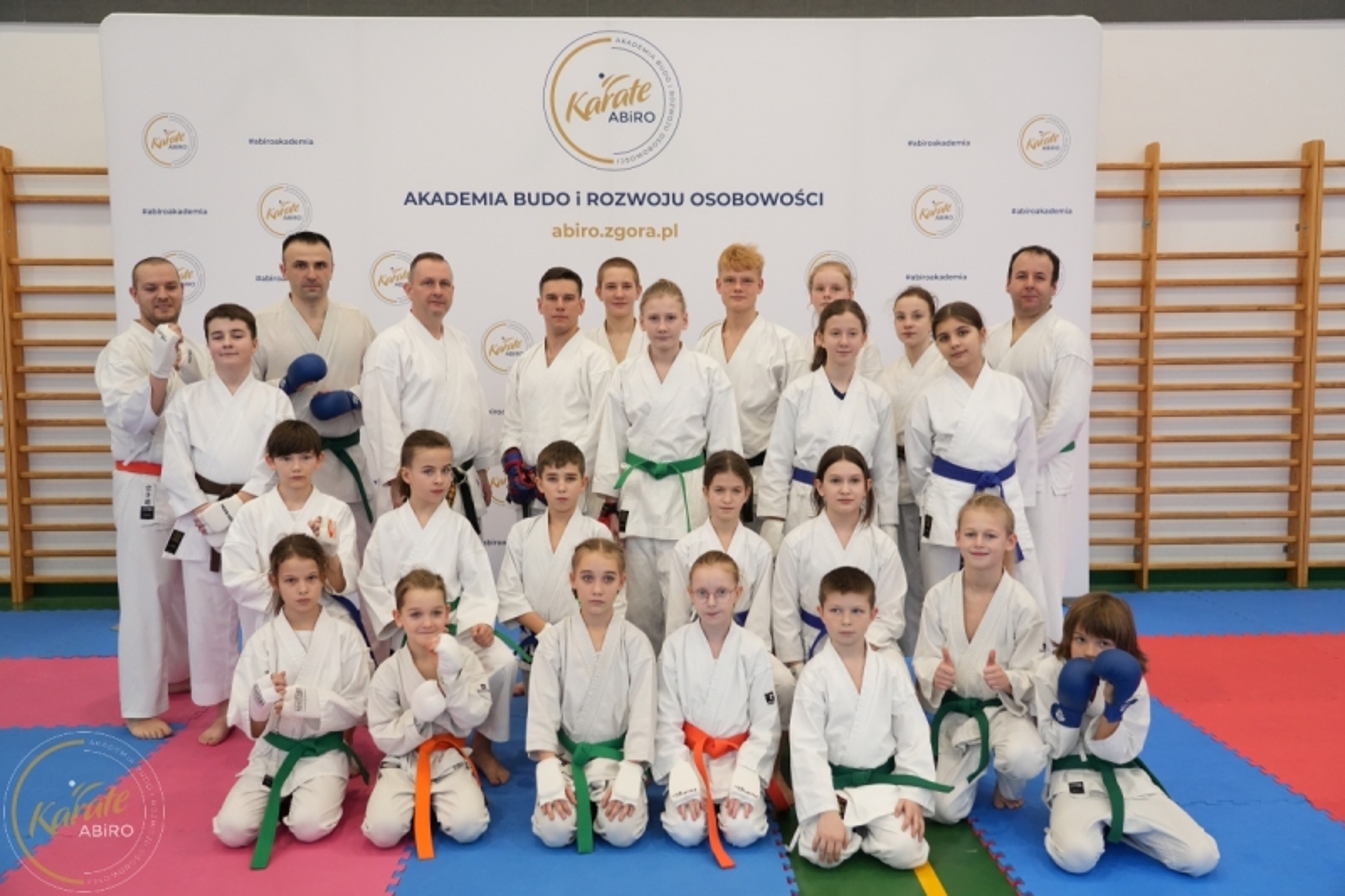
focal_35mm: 30
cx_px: 672
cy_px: 448
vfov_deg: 43.6
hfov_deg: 61.9
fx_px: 1121
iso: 3200
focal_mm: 30
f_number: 4
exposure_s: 1/800
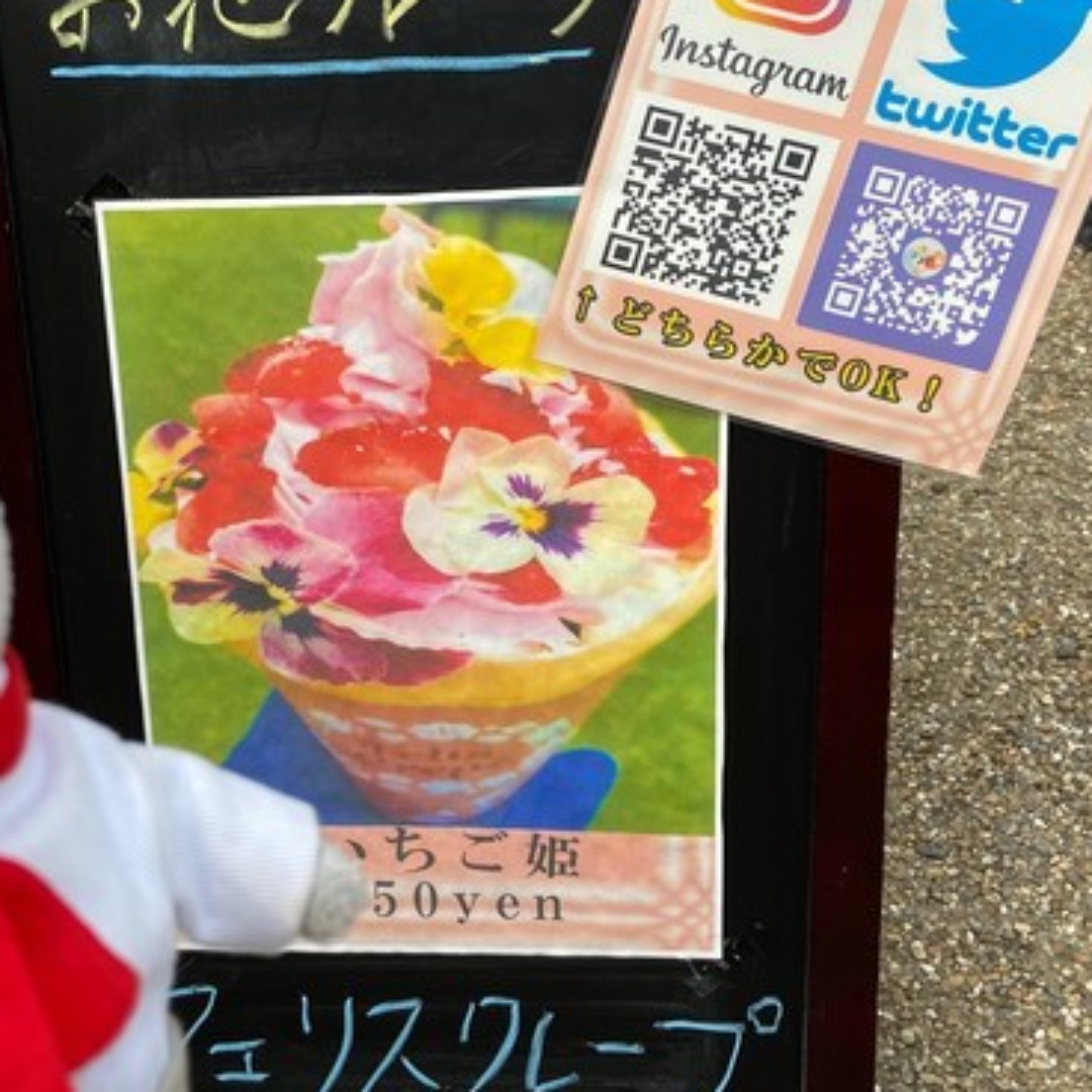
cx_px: 341
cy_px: 347
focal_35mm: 50
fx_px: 1785
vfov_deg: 33.7
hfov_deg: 33.6
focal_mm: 4.25
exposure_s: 1/616
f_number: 1.8
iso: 32
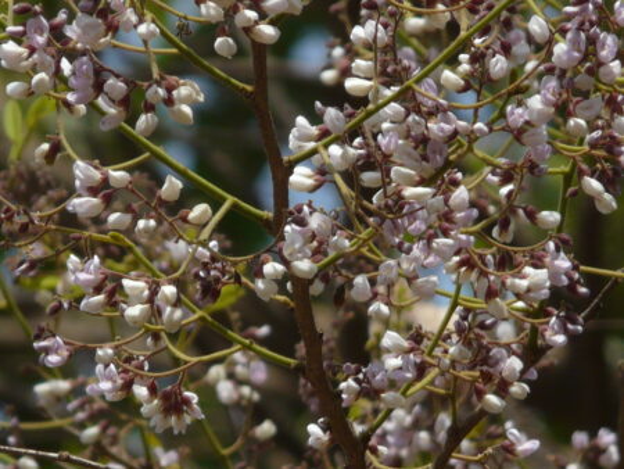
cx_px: 312
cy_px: 234
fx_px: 14483
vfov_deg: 1.9
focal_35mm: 803
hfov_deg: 2.5
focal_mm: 82.8
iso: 100
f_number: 7.1
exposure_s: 1/500
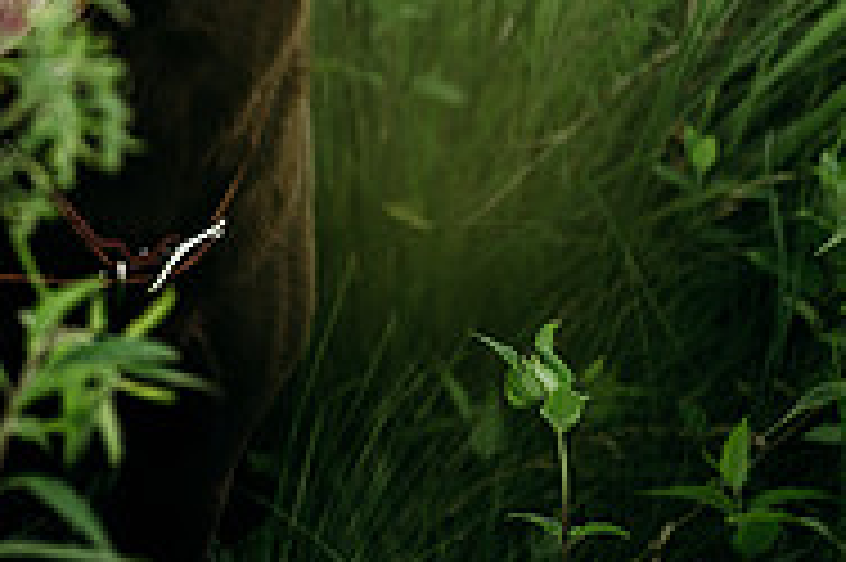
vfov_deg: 6.6
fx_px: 4860
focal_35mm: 207
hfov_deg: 9.9
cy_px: -29
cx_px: -40
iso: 320
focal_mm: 67
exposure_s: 1/500
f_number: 3.2
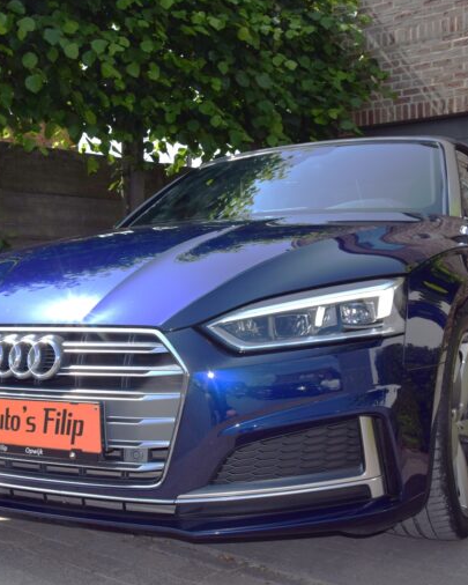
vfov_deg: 39.5
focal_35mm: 47
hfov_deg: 32.1
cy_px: 290
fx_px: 814
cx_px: 208
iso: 100
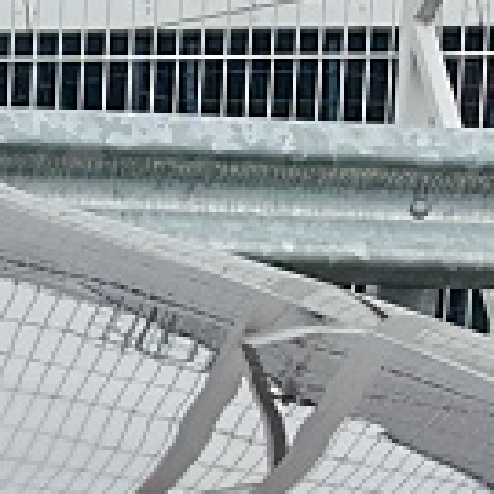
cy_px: 492
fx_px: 3746
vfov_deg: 7.5
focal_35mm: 232
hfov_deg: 7.2
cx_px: -600
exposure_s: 1/570
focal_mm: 6.83
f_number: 2
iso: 100
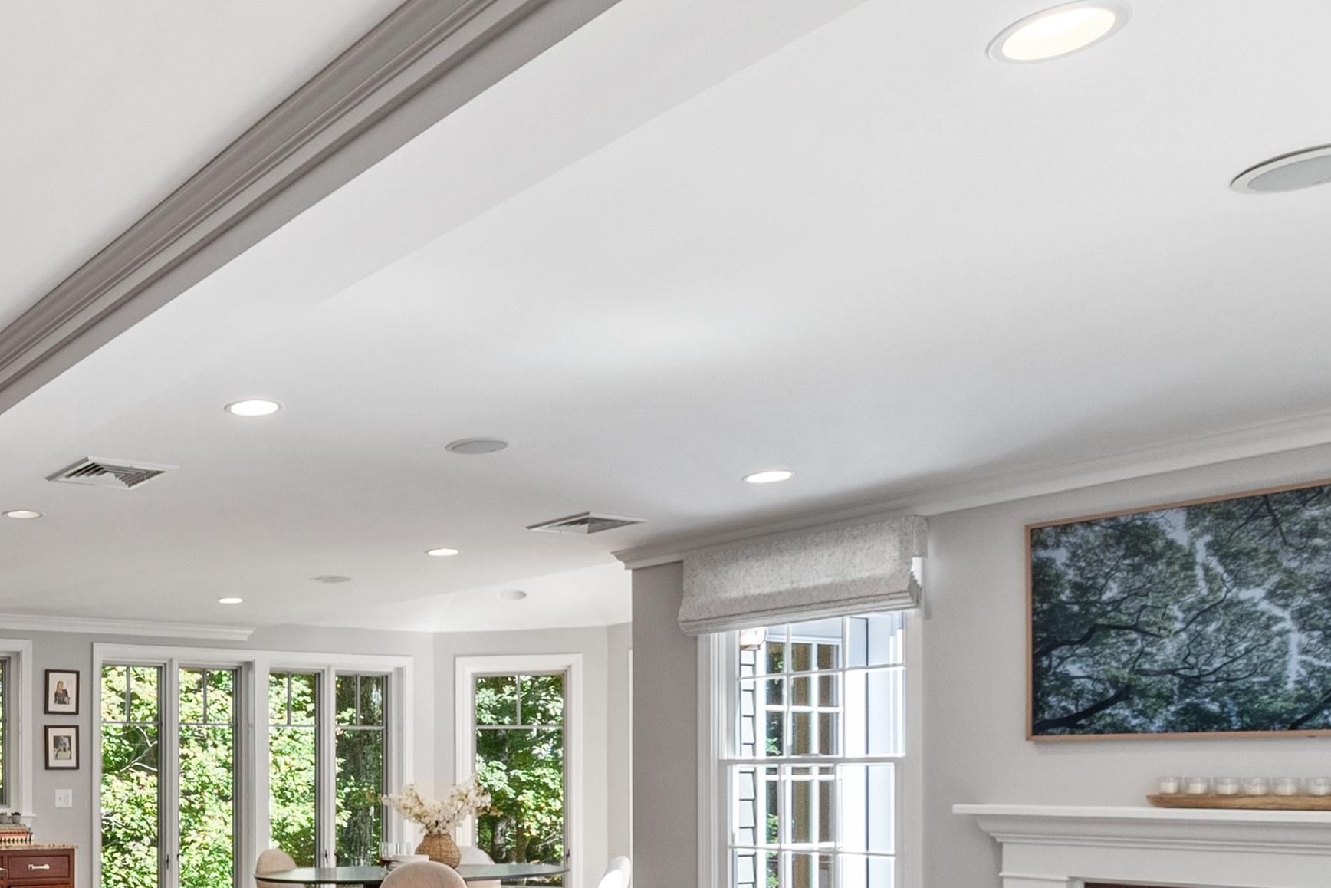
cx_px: 68
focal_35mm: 34
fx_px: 1257
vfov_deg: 36.6
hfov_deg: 48.2
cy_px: 789
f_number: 7.1
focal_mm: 10
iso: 400
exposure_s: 1/4
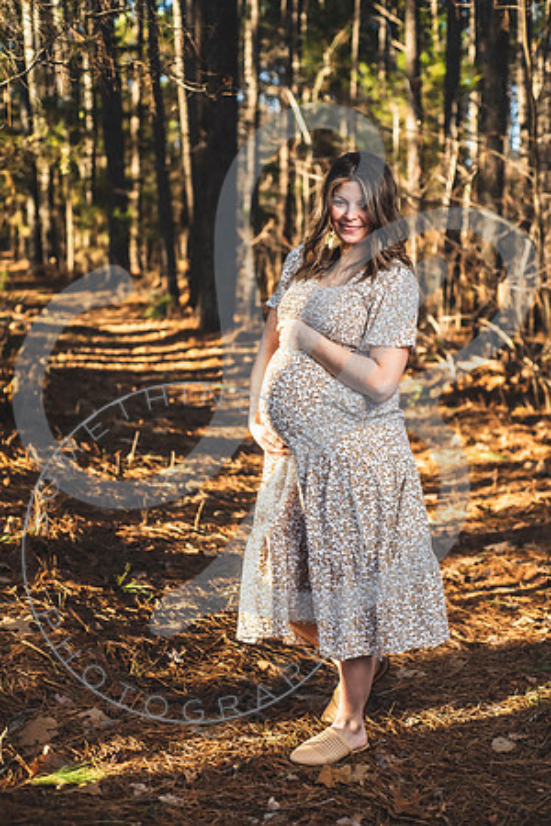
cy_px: 413
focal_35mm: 50
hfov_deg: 27.0
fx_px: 1148
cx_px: 276
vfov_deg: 39.6
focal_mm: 50
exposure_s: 1/200
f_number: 2.8
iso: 100
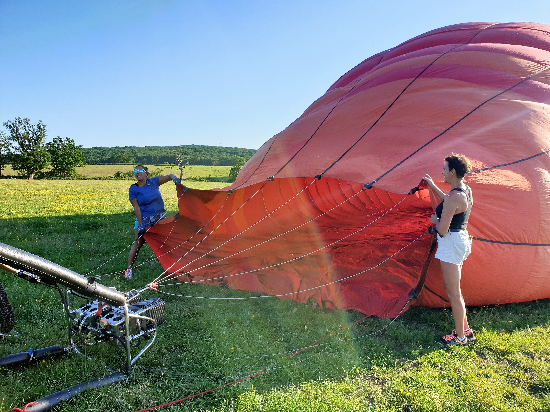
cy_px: 206
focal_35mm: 26
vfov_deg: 53.1
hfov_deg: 67.3
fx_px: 413
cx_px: 275
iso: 50
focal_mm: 4.3
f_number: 2.4
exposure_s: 1/595
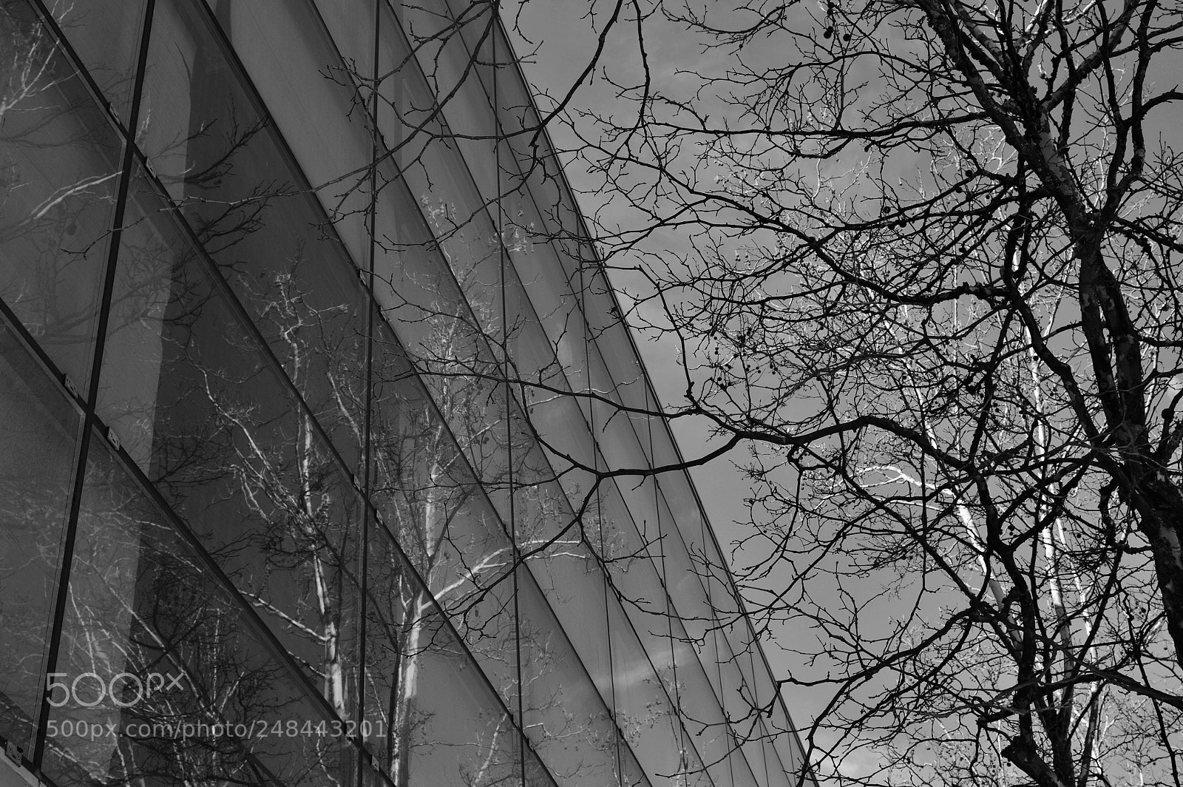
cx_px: 592
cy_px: 394
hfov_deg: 37.9
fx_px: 1724
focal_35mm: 52
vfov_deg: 25.7
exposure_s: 1/400
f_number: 5
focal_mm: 35
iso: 100
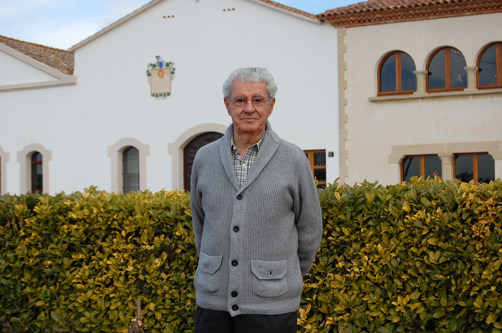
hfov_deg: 24.7
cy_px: 166
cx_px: 251
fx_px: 1148
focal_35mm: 82
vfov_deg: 16.5
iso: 200
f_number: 8
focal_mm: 55
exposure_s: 1/250
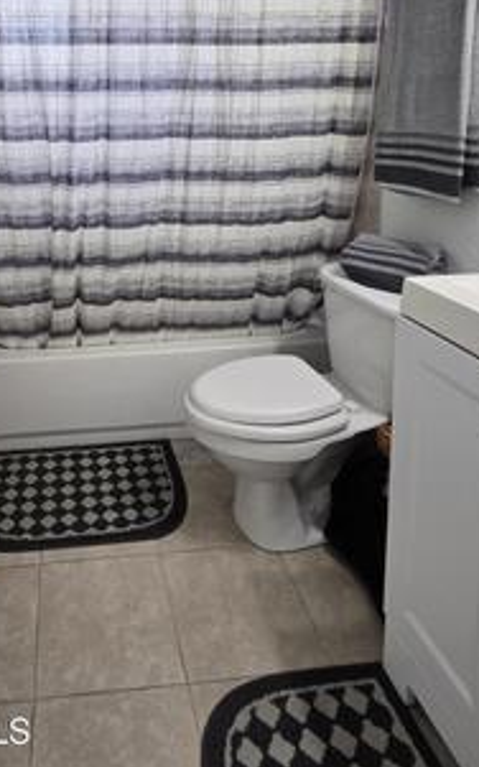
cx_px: 99
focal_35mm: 22
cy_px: 176
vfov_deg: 73.1
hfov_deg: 51.7
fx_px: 460
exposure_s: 1/60
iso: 64
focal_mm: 2.2
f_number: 2.2
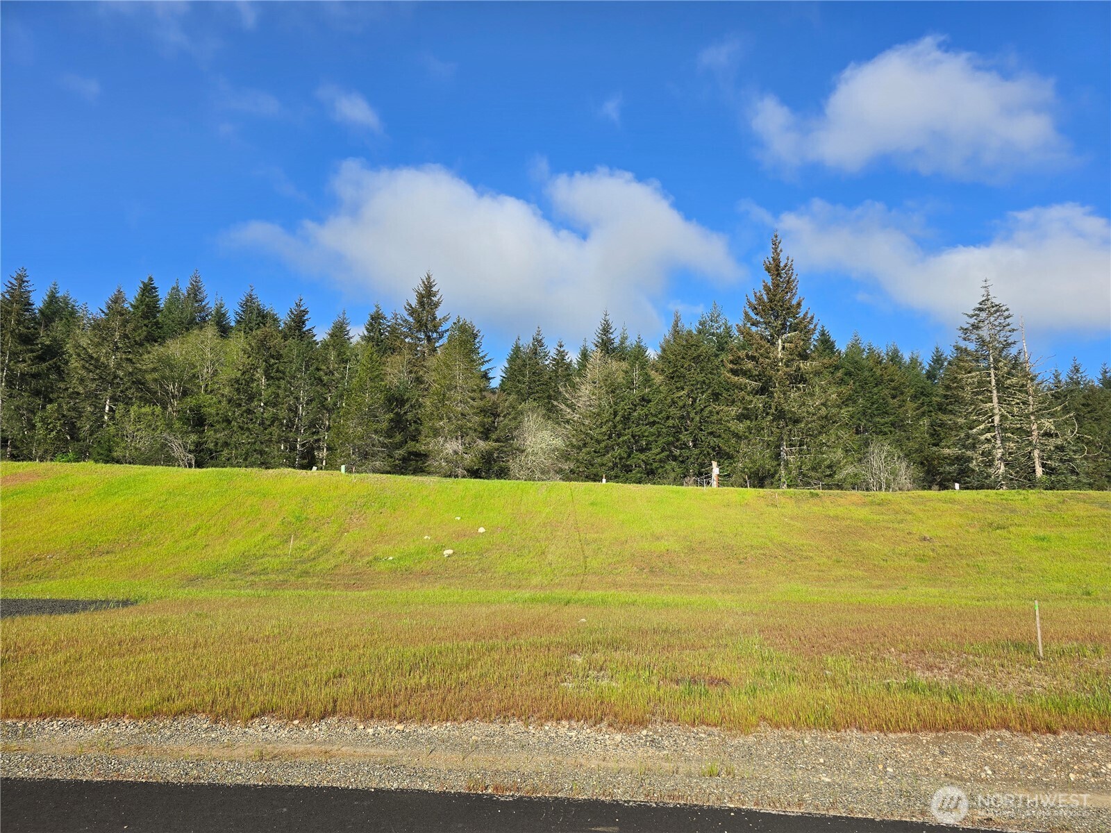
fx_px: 738
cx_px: 556
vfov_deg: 58.9
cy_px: 416
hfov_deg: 73.9
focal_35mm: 23
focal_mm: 6.3
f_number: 1.7
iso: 12
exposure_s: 1/756
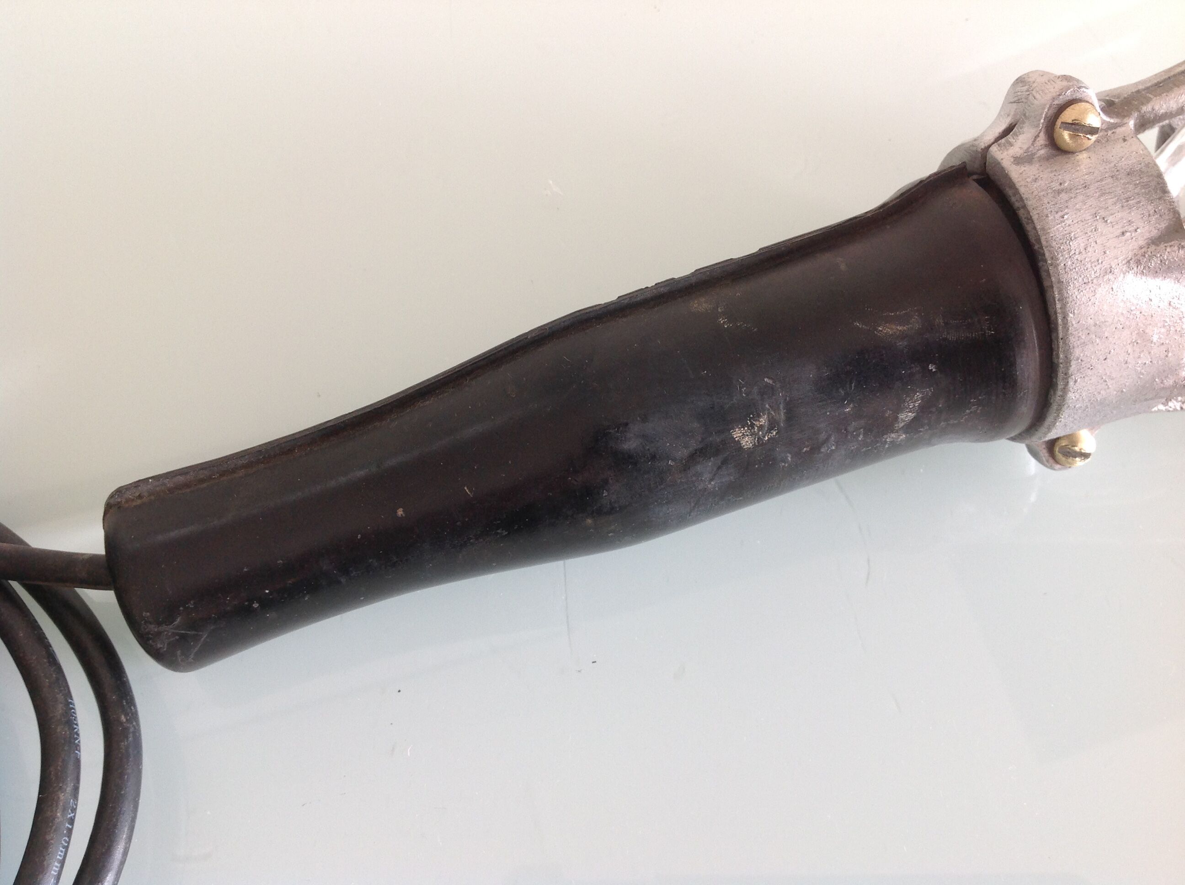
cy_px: 442
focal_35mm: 35
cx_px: 592
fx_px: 1196
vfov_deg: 40.6
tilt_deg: -67.6
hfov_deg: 52.7
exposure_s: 1/40
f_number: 2.4
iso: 64
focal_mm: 4.28
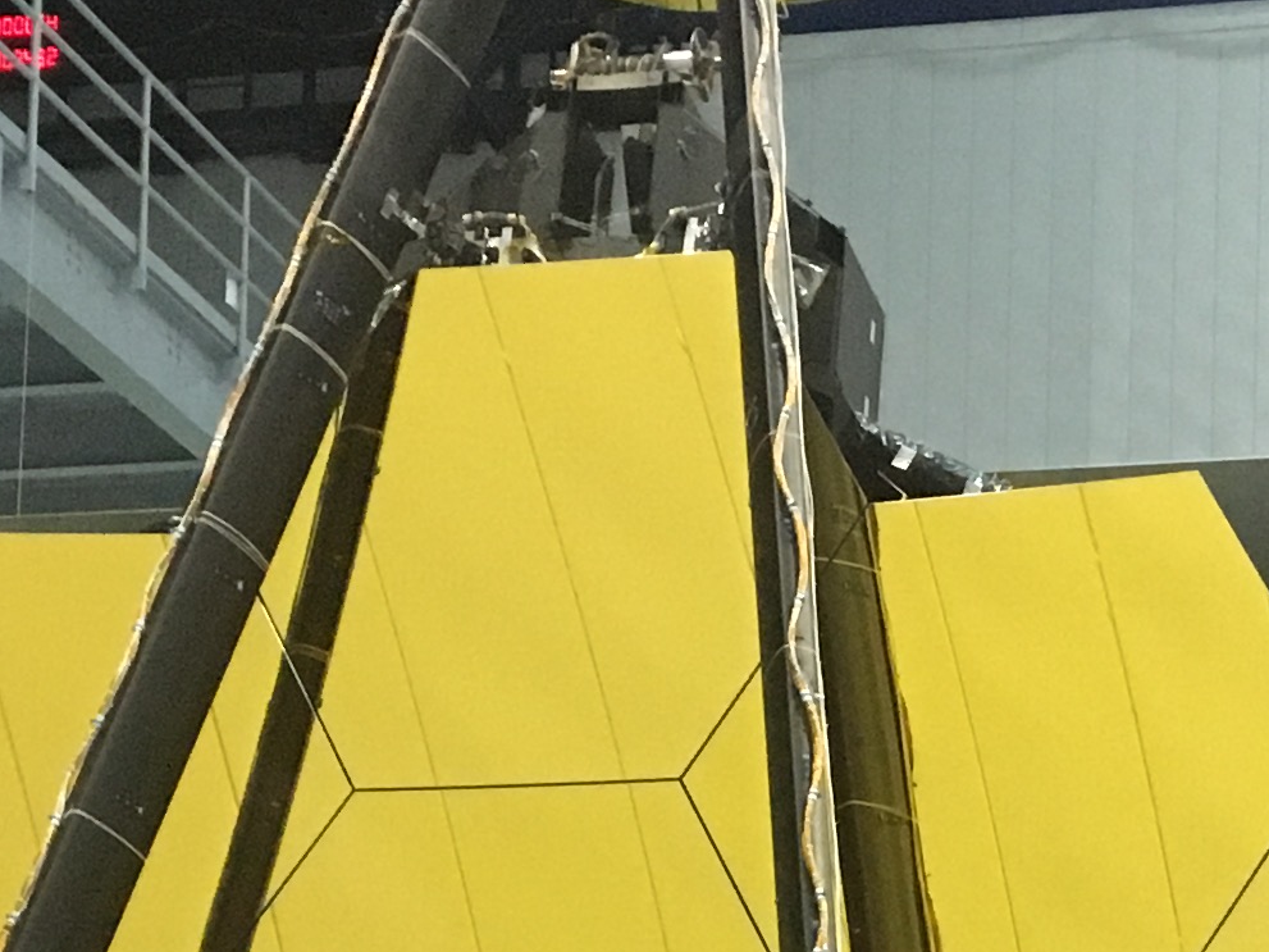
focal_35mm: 118
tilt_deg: +3.8
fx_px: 4325
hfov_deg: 16.5
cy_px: 1645
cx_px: 1076
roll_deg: -1.0
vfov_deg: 11.7
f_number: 2.2
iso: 200
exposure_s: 1/30
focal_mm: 4.15
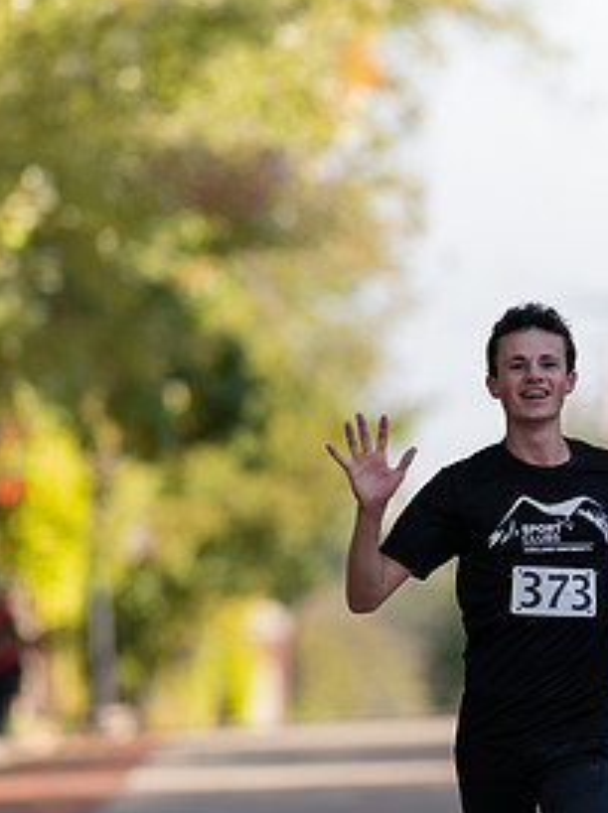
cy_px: 558
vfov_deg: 3.2
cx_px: 644
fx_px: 14413
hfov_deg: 2.4
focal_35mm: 614
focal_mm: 300
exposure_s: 1/640
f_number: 4
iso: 200
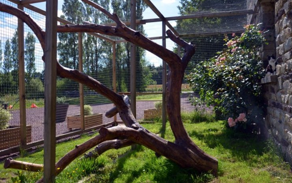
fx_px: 239
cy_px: 81
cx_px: 150
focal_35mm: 30
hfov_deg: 62.9
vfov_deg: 41.8
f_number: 3.5
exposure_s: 1/640
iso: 100
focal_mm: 18
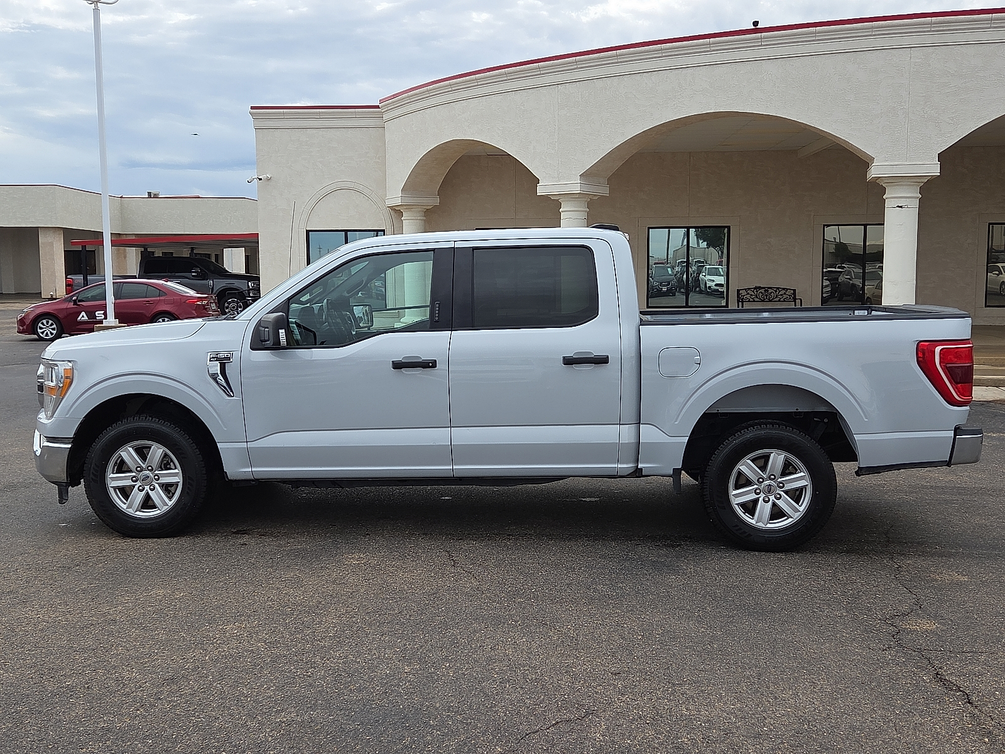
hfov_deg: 52.6
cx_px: 502
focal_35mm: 35
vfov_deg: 40.7
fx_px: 1016
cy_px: 377
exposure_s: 1/2500
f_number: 1.8
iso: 76
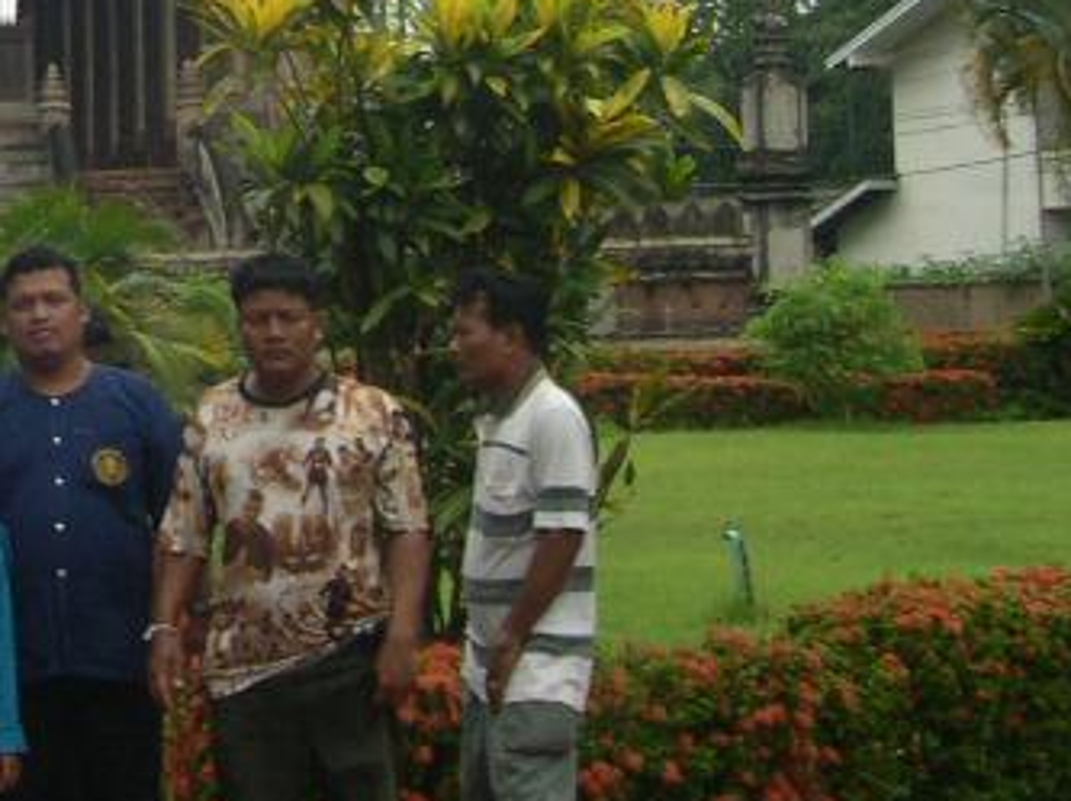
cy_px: -154
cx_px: -363
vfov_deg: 12.4
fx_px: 3616
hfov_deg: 15.9
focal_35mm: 117
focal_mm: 8
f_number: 7.6
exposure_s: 1/102
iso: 100
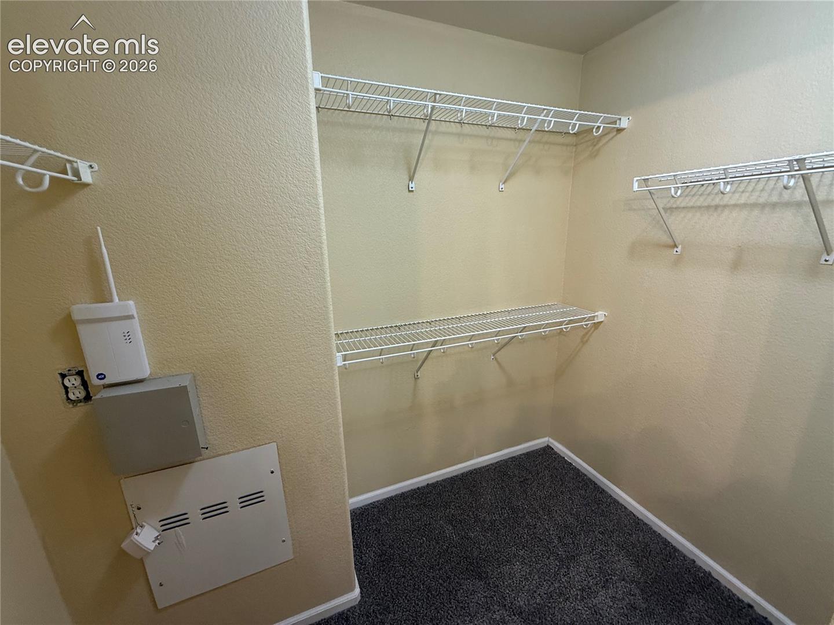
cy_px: 312
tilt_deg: -13.7
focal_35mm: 14
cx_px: 417
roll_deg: +0.7
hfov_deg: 102.1
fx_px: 337
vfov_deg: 85.7
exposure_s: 1/60
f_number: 2.2
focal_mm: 2.22
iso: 200
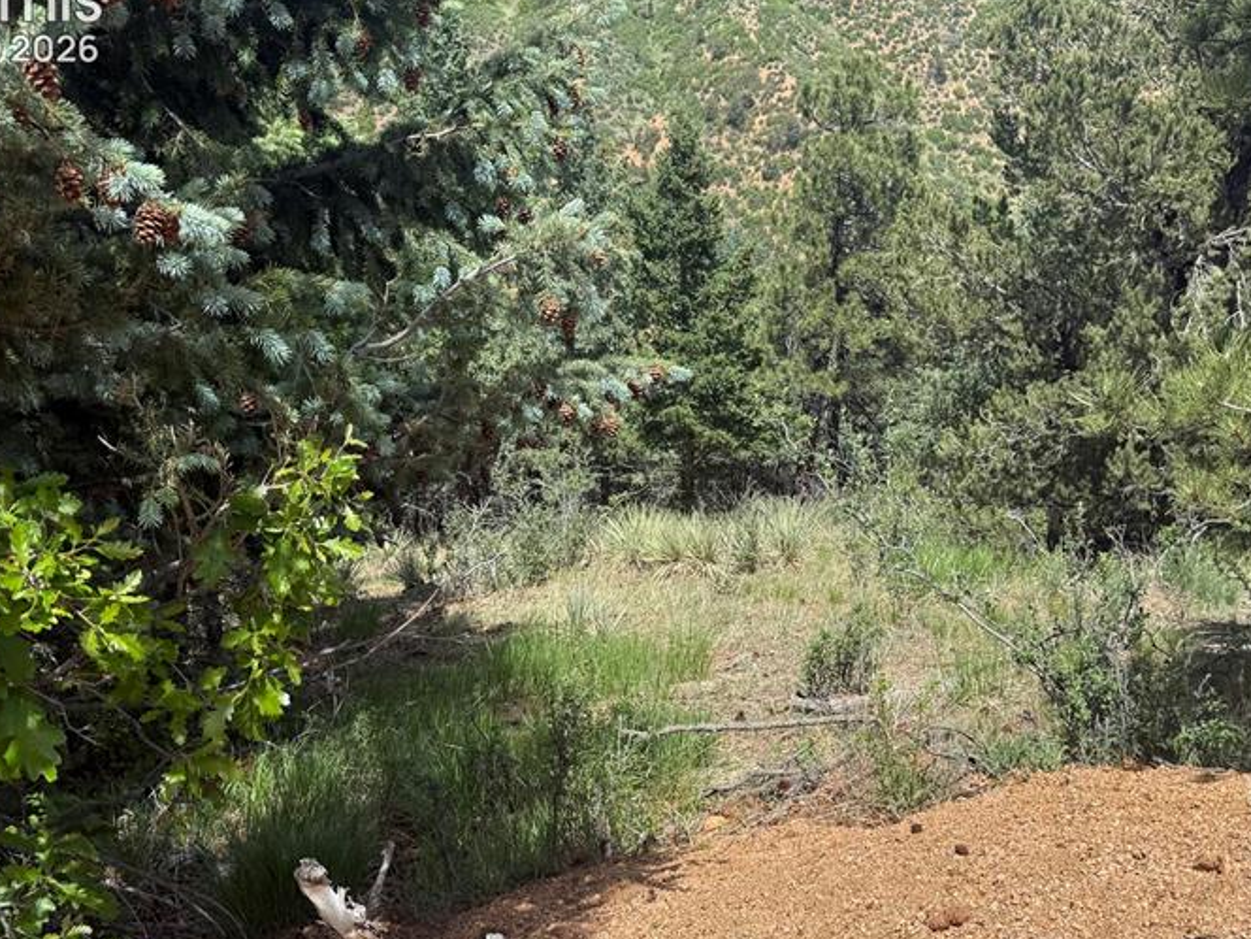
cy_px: 619
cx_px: 699
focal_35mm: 37
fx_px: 1337
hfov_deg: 50.0
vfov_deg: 38.3
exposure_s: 1/3279
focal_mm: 6.76
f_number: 1.78
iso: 80
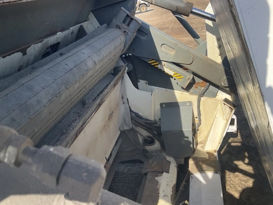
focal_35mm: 29
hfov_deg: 61.7
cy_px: 102
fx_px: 229
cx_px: 136
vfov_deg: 48.2
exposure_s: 1/500
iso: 25
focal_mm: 3
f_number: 1.8
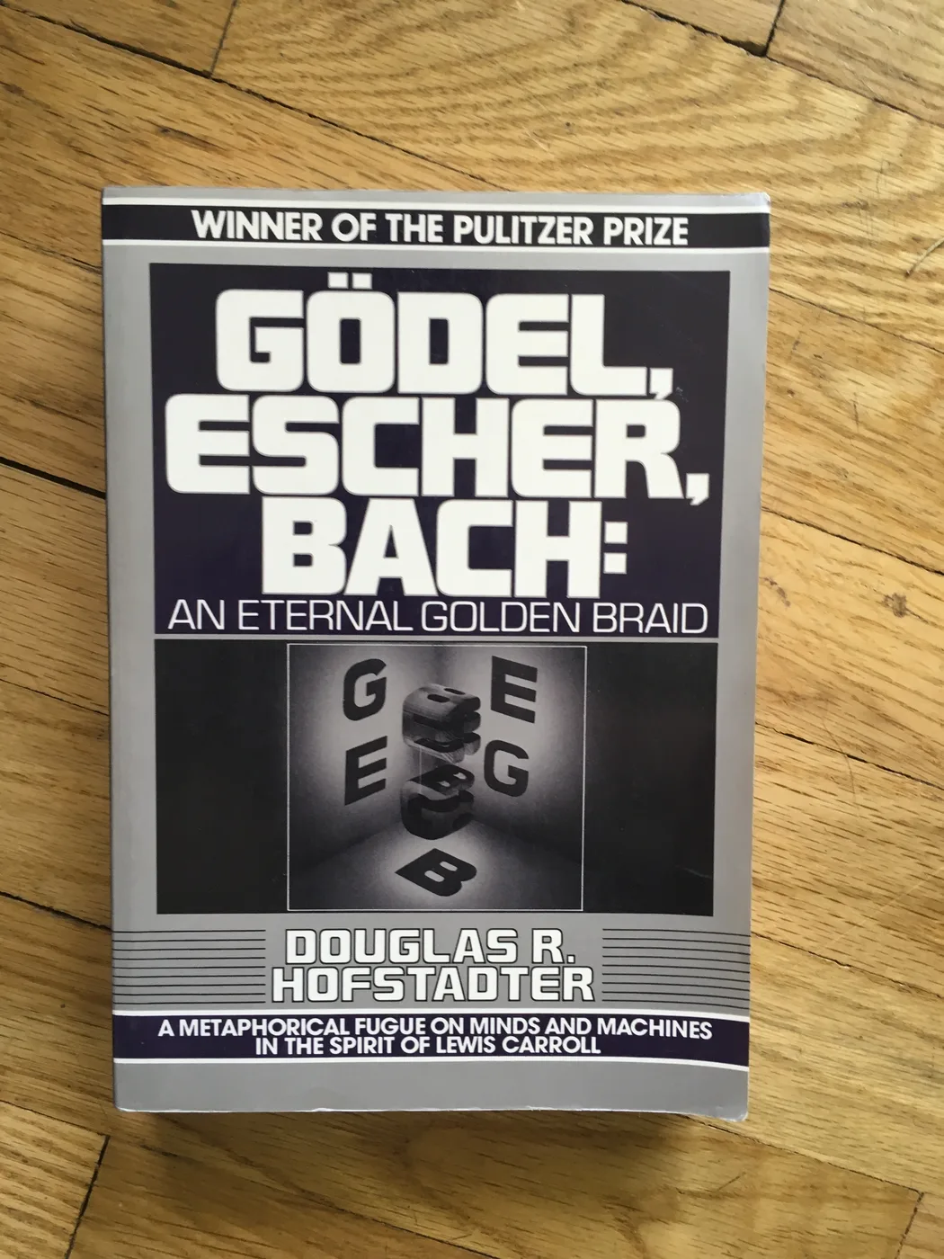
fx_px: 1054
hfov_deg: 48.2
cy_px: 630
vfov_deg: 61.7
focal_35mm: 29
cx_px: 472
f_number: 2.2
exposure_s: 1/30
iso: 64
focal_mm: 4.15
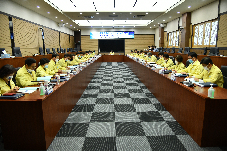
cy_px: 76
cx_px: 114
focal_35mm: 24
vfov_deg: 53.1
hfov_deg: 73.7
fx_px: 151
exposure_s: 1/250
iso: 1000
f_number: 4
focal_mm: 24
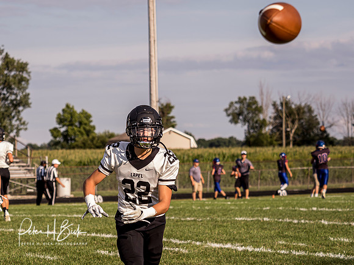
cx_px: 113
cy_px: 168
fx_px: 1742
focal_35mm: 170
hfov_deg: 11.6
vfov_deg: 8.7
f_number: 2.8
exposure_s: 1/1000
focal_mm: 60
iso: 64
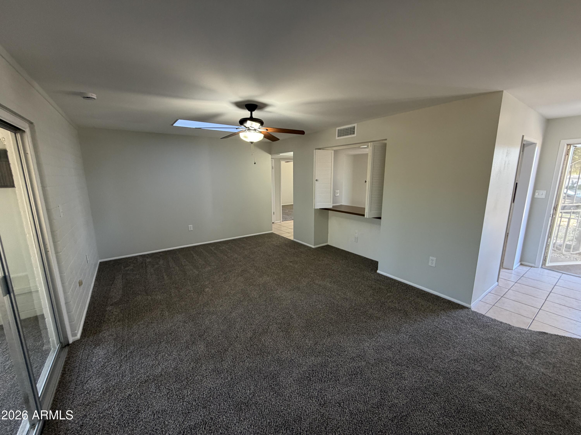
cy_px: 218
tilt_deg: -8.5
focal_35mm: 14
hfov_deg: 102.1
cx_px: 290
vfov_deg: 85.7
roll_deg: +0.5
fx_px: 235
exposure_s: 1/60
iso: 200
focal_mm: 2.22
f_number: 2.2
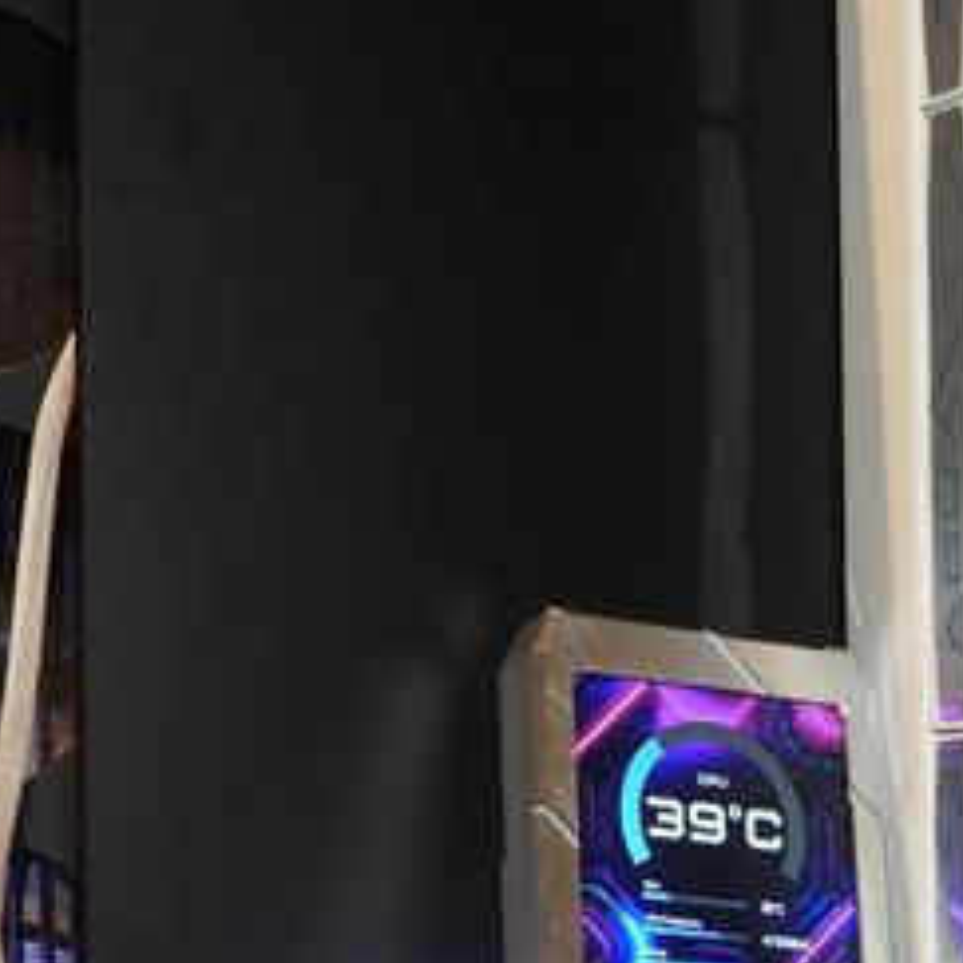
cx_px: 793
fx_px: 4816
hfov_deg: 11.4
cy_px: 721
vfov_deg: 11.4
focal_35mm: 153
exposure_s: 1/30
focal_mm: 7.4
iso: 200
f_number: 3.2
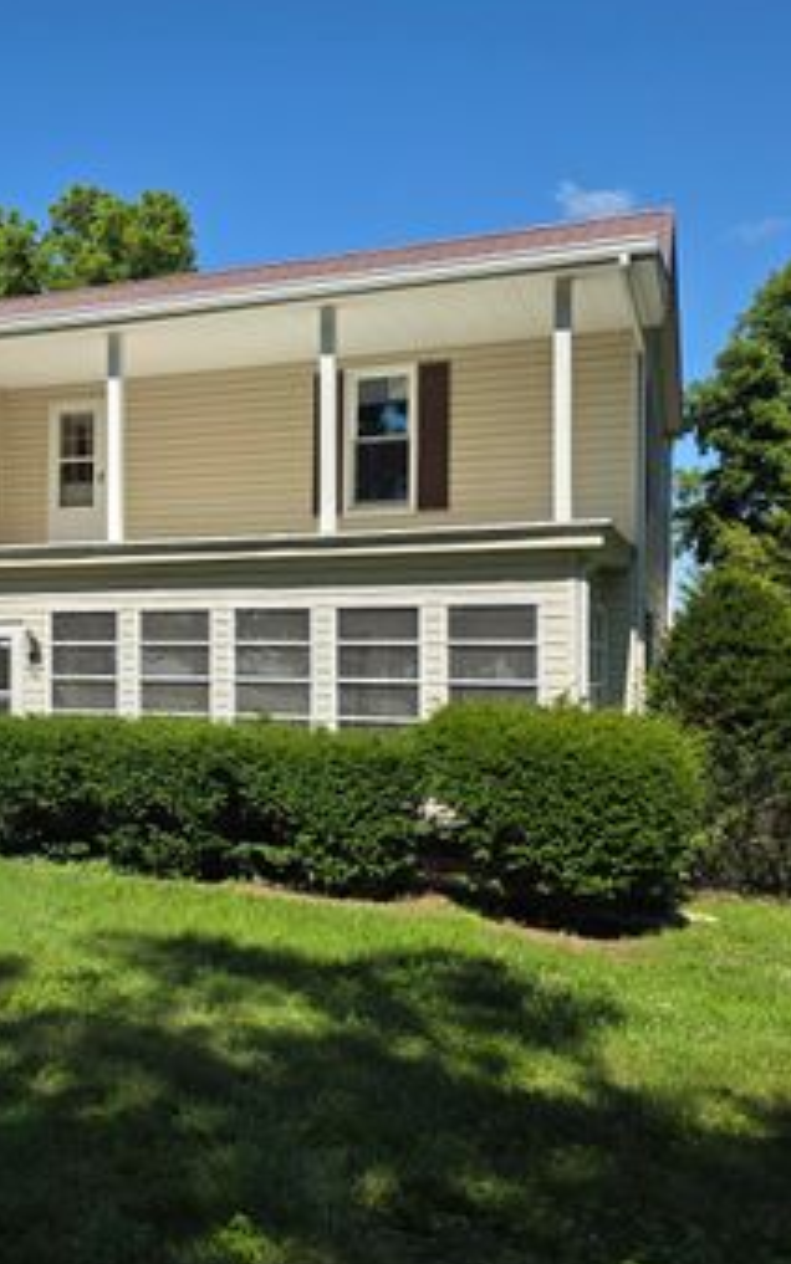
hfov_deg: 34.2
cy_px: 651
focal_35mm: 36
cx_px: 146
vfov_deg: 54.0
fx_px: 1241
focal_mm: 6.3
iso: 80
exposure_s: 1/4889
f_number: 1.7
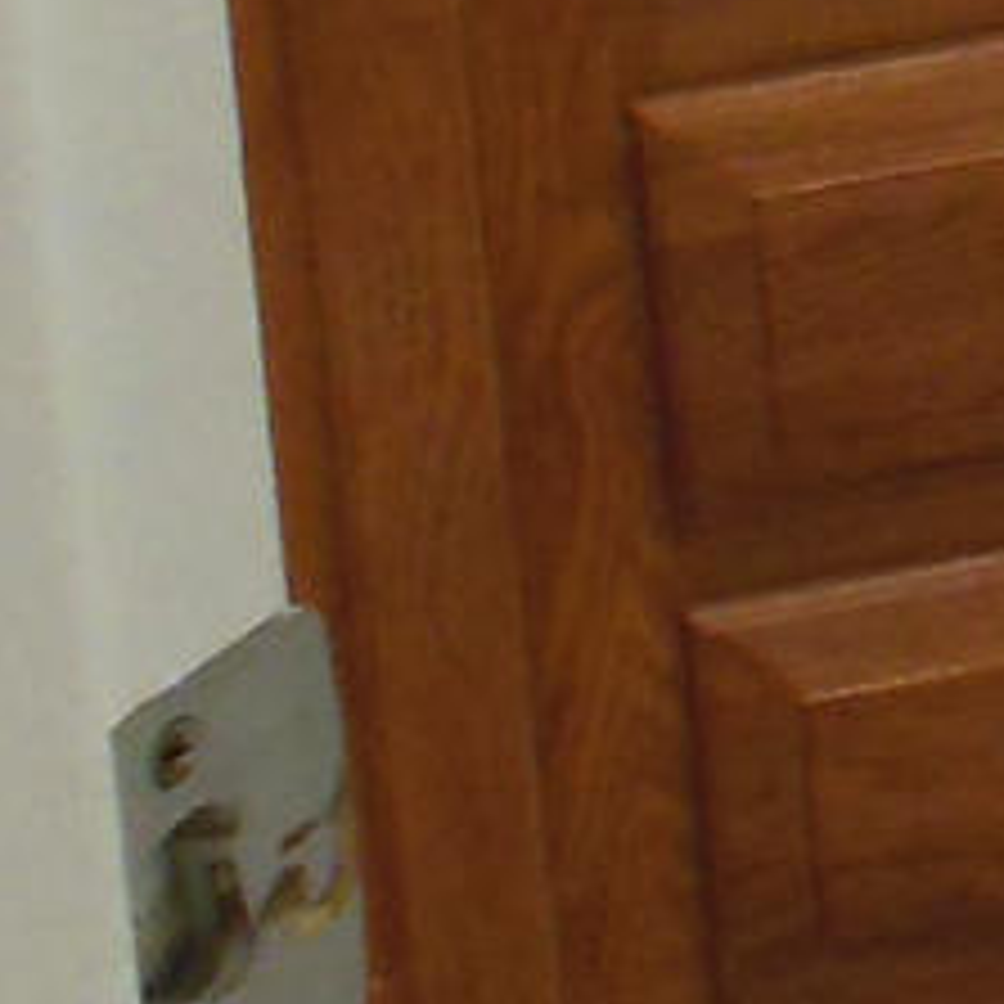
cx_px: 2652
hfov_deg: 8.0
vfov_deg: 8.4
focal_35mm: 198
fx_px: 6497
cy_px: -972
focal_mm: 4.5
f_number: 3.2
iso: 320
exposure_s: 1/30
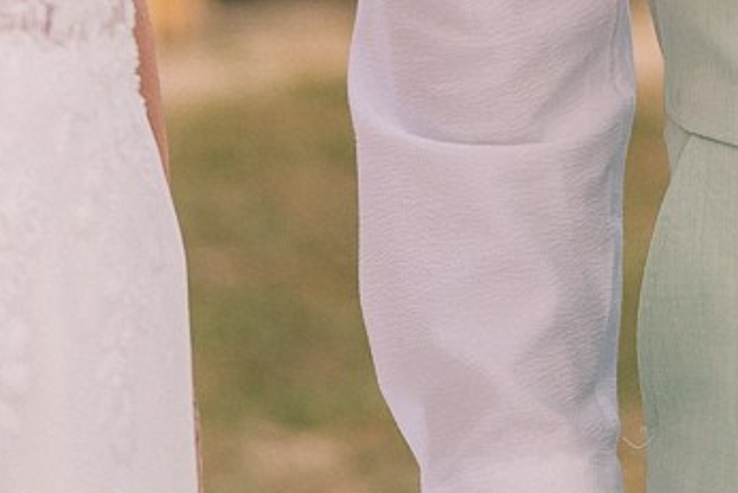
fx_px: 6070
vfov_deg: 4.5
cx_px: 1060
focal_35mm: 296
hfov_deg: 6.9
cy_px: -889
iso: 100
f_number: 1.4
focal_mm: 50
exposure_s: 1/400
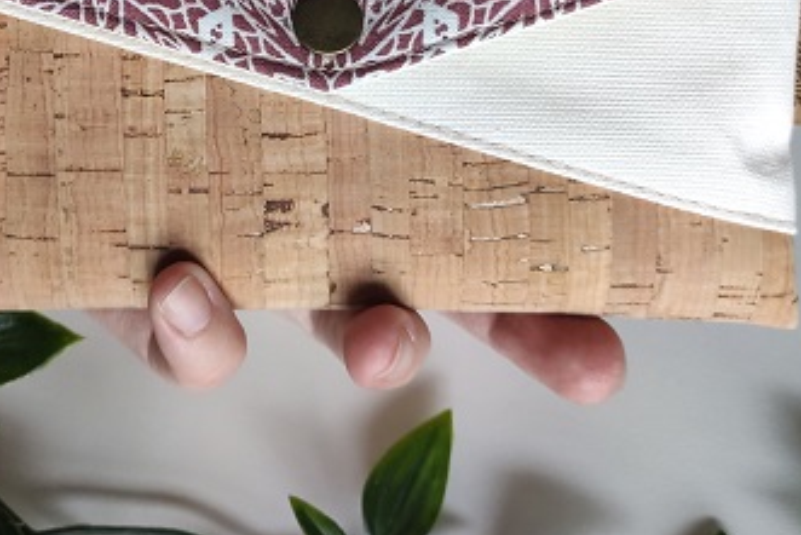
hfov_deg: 39.8
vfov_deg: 26.5
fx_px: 1091
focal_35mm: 49
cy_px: 41
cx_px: 266
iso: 256
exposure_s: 1/50
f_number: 1.75
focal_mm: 4.77
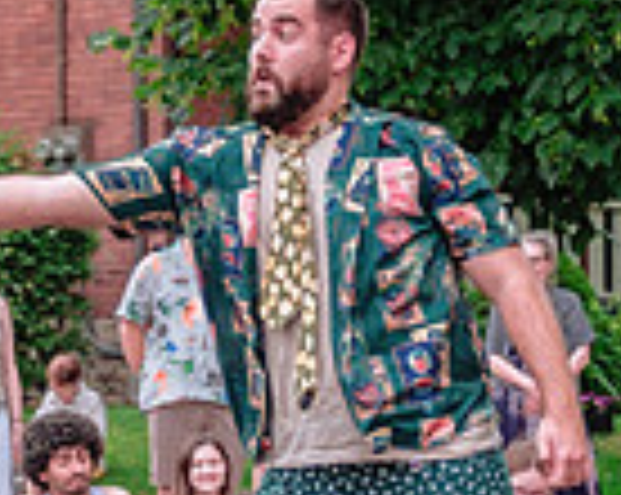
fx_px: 3230
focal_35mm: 176
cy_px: 466
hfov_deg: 11.0
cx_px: 346
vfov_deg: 8.7
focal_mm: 29.2
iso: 500
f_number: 2.8
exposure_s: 1/250
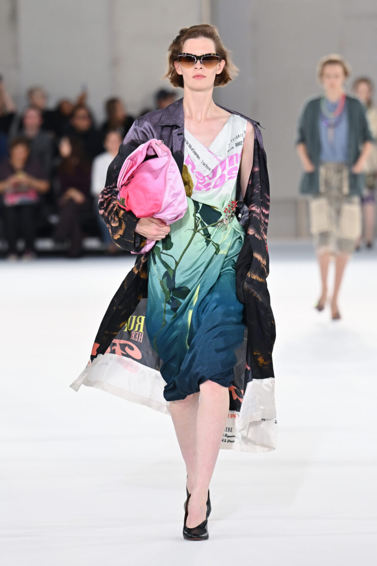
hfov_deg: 5.6
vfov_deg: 8.3
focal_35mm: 247
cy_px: 283
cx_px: 188
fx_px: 3880
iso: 640
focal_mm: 165
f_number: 3.5
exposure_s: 1/640
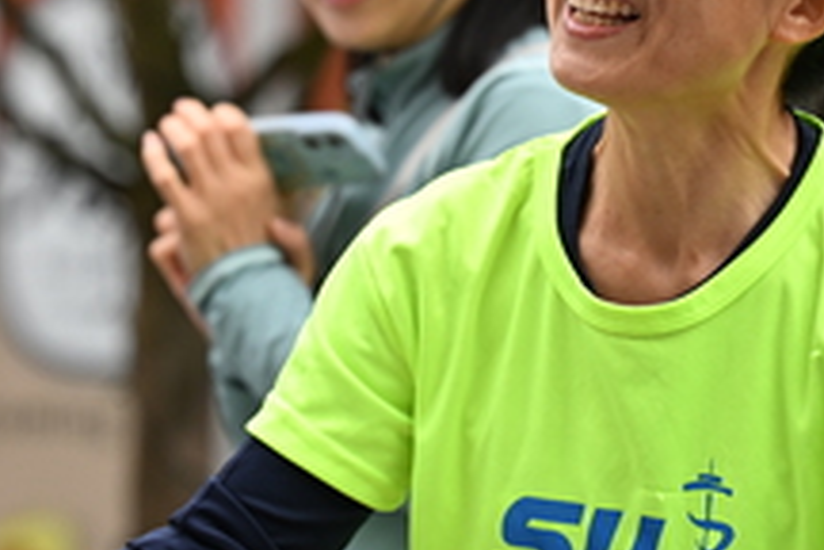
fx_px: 5996
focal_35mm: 262
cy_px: 67
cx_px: 156
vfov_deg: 5.2
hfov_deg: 7.8
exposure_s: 1/2000
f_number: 2.8
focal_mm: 103
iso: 640
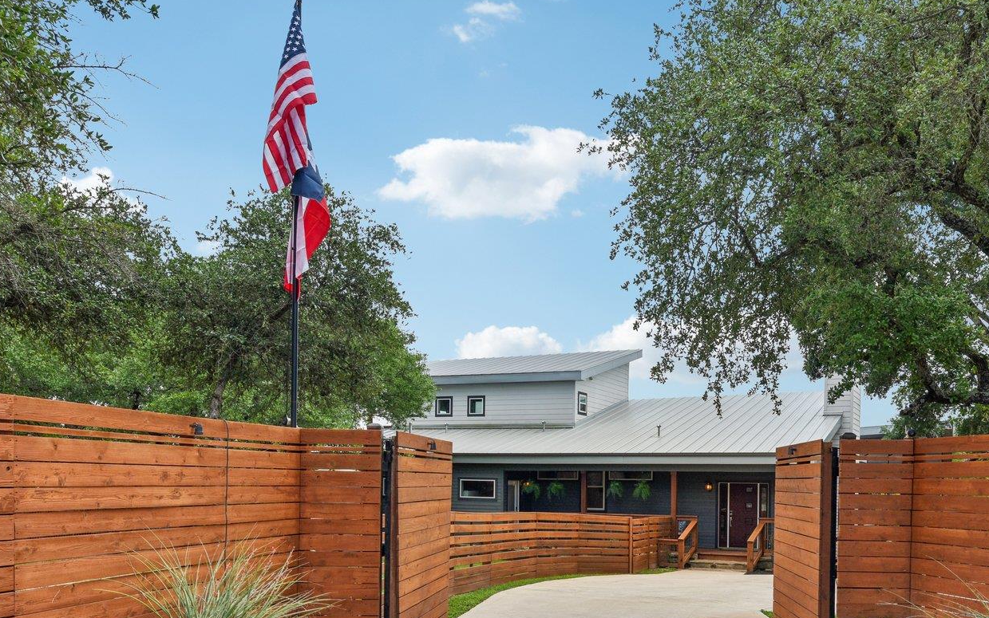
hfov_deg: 59.1
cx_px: 603
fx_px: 863
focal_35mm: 32
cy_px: 497
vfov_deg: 38.0
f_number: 8
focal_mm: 19
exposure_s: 1/320
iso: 100
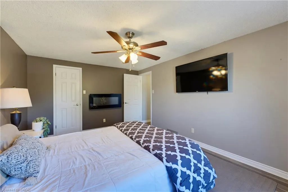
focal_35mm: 15
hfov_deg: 101.5
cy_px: 96
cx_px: 144
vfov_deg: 78.5
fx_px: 118
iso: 800
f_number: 9
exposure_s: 1/5
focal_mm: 14.7
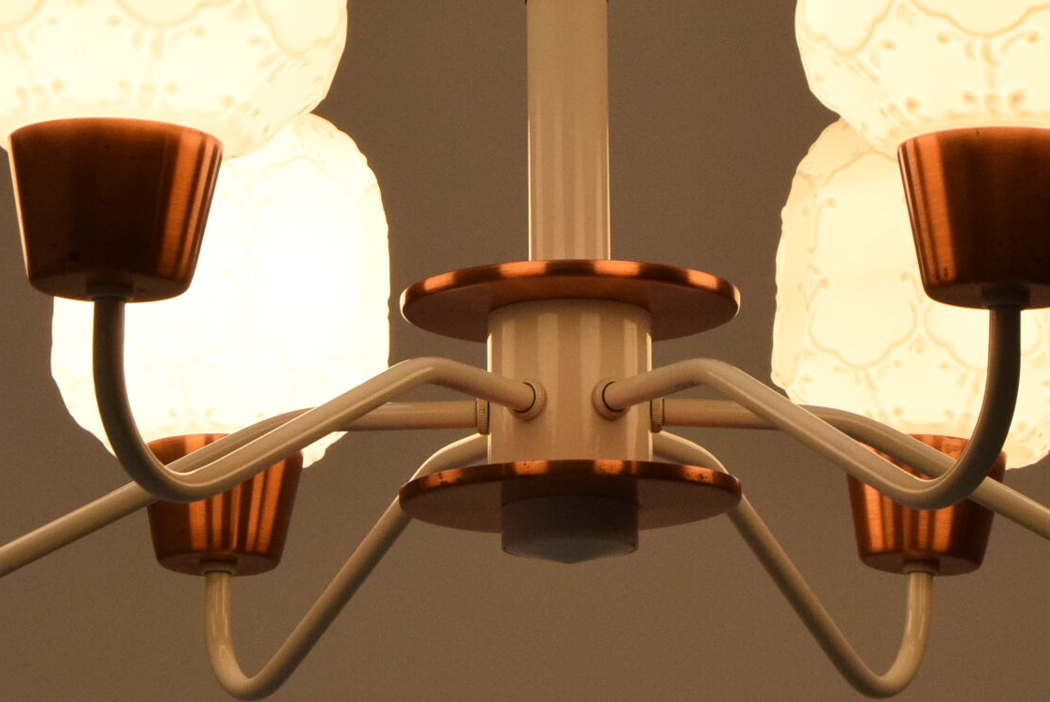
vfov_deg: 8.1
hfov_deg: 12.2
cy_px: -154
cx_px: 578
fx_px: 4904
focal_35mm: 168
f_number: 10
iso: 1600
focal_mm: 42
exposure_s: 1/400
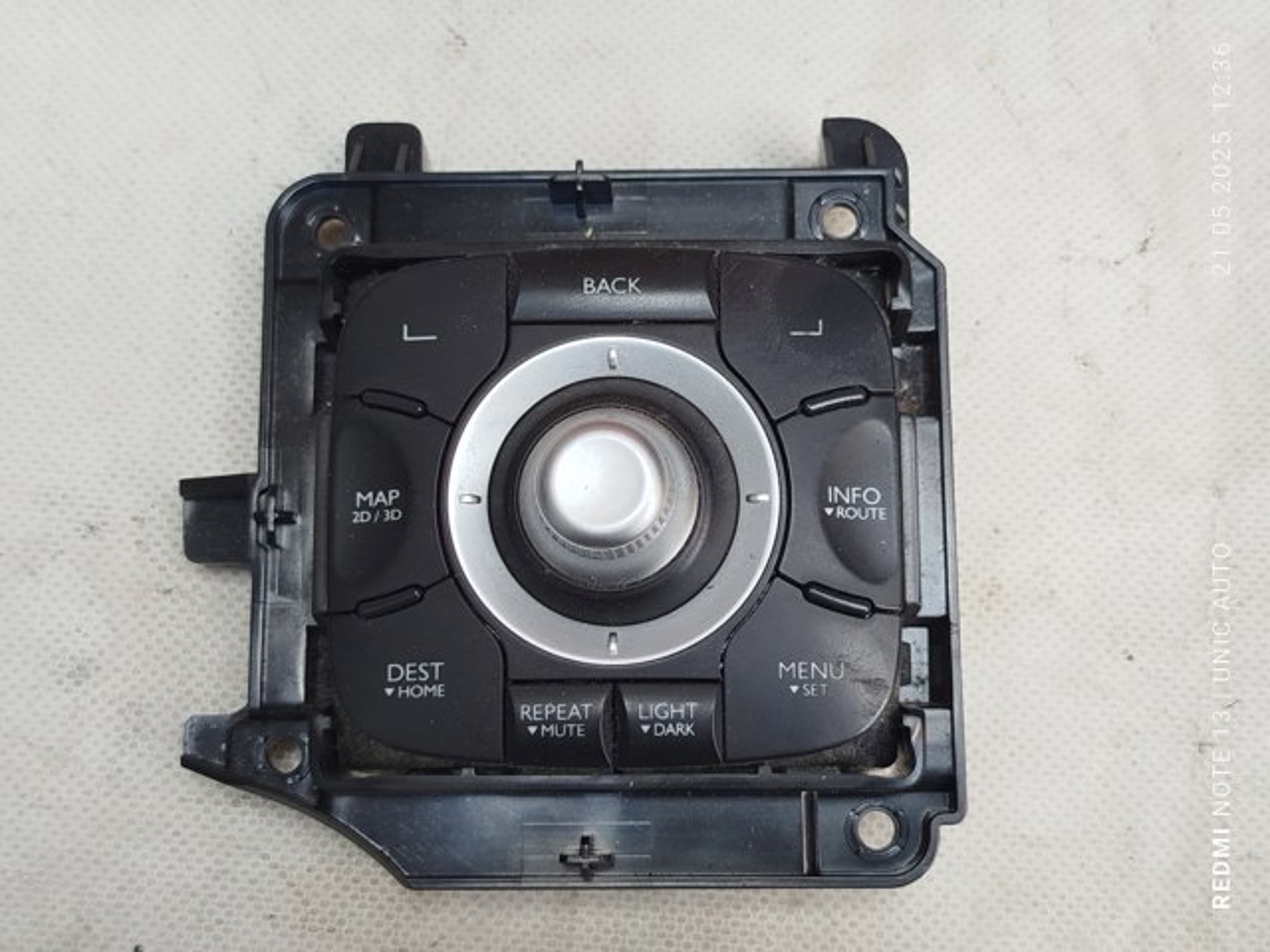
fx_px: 1761
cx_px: 635
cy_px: 476
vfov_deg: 30.3
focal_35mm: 48
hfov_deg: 39.7
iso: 64
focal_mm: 5.31
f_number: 1.7
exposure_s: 1/100
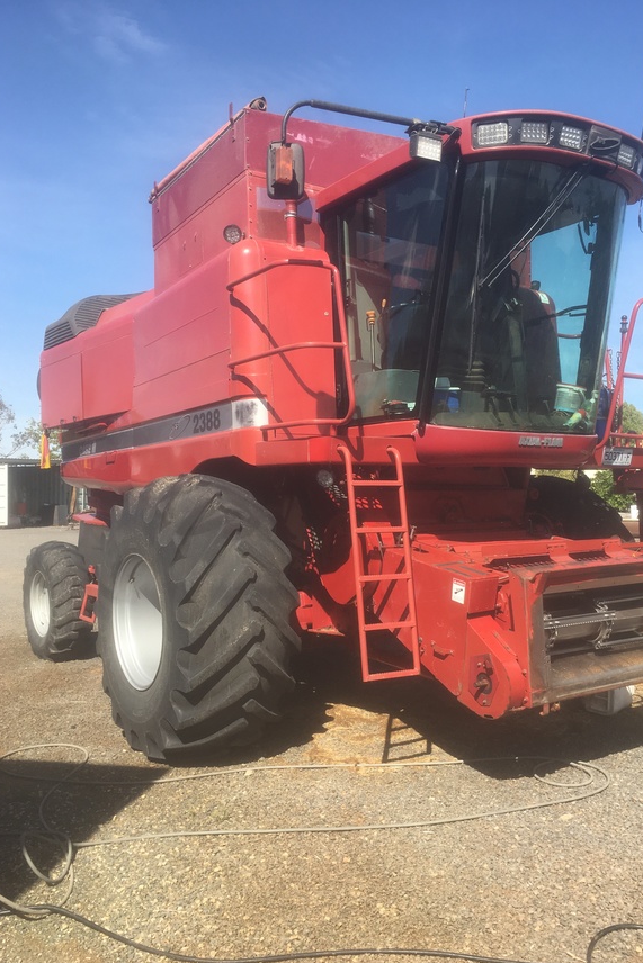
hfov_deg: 42.3
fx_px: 830
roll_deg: +1.3
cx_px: 341
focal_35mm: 31
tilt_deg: -1.0
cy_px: 494
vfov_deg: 60.3
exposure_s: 1/785
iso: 25
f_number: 2.2
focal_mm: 4.15
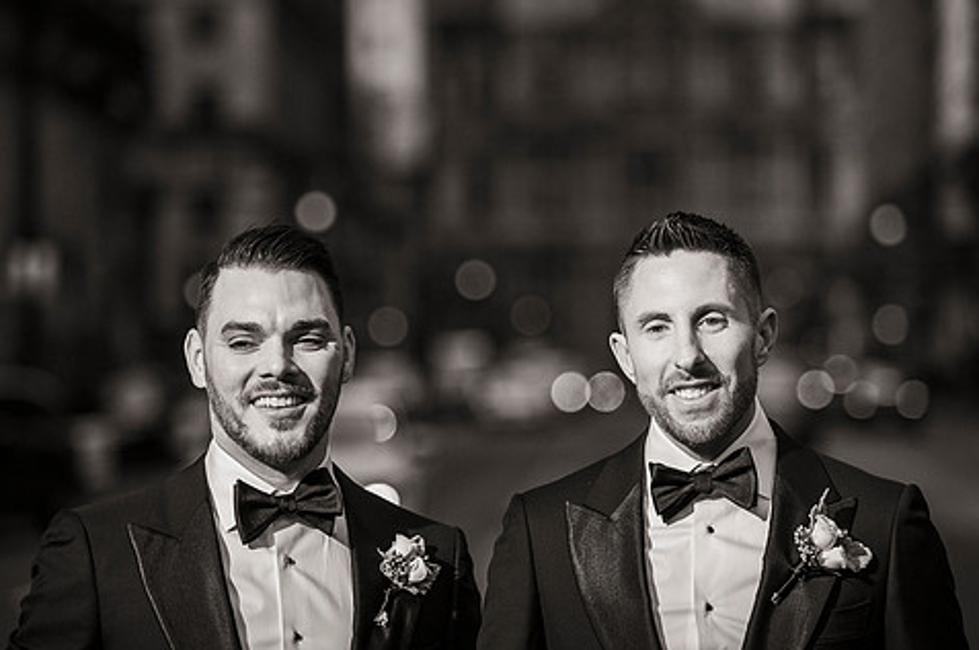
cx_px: 493
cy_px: 326
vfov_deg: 9.0
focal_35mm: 152
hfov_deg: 13.5
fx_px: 4129
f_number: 2.8
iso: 1000
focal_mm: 125
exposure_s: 1/6400
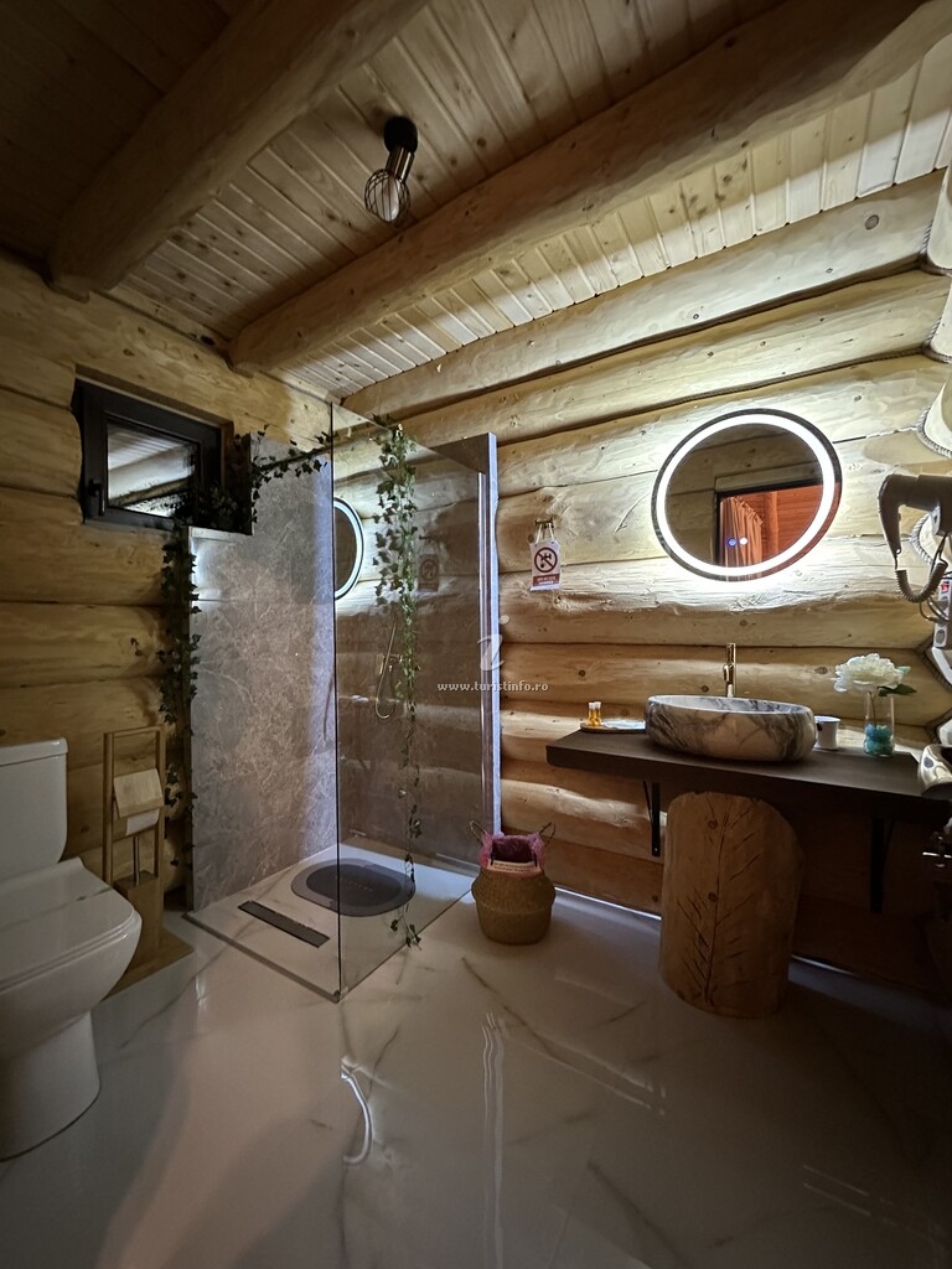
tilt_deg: -1.1
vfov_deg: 102.1
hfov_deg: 85.7
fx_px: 513
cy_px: 634
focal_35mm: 14
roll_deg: +0.0
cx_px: 476
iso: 1000
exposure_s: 1/25
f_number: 2.2
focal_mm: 2.22
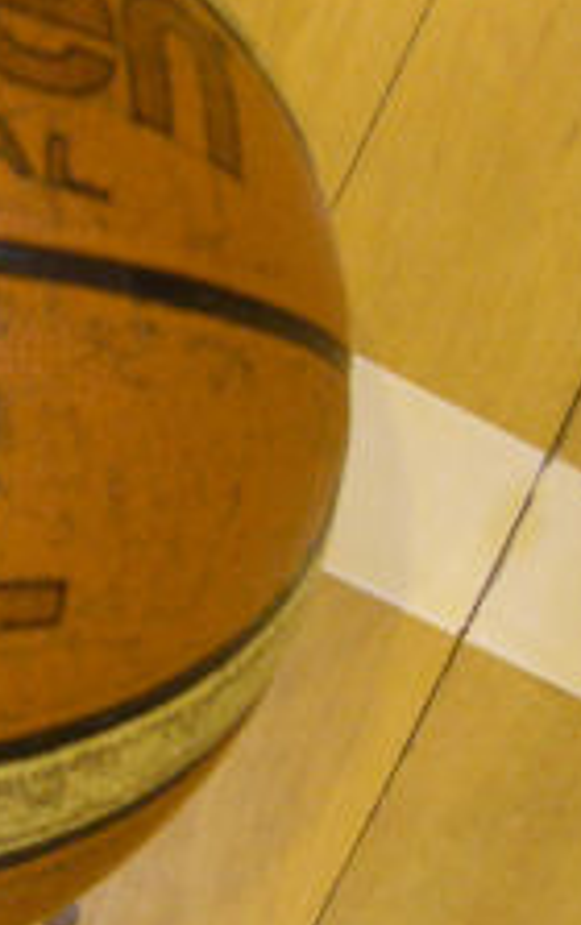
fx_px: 2147
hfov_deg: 14.5
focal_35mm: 85
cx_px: -257
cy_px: 373
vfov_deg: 24.3
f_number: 2.6
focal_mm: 5.8
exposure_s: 1/60
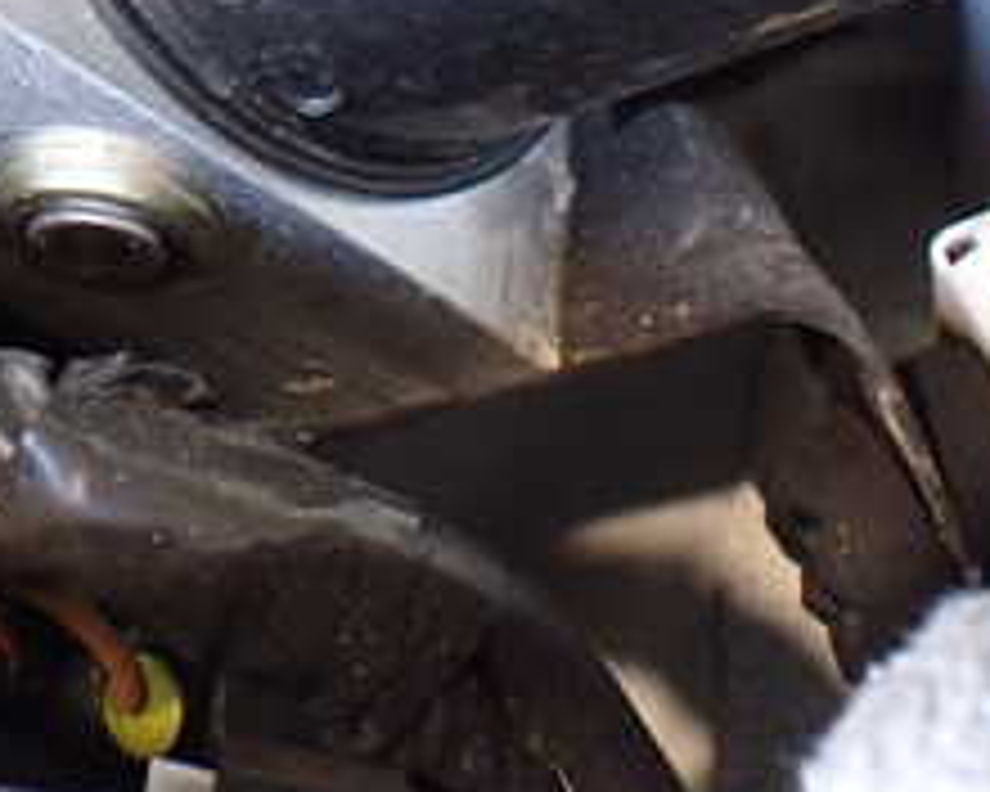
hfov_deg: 21.8
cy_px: -90
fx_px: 2491
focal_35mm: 85
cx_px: 27
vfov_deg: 17.4
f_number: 2.4
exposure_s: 1/60
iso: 800
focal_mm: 5.79
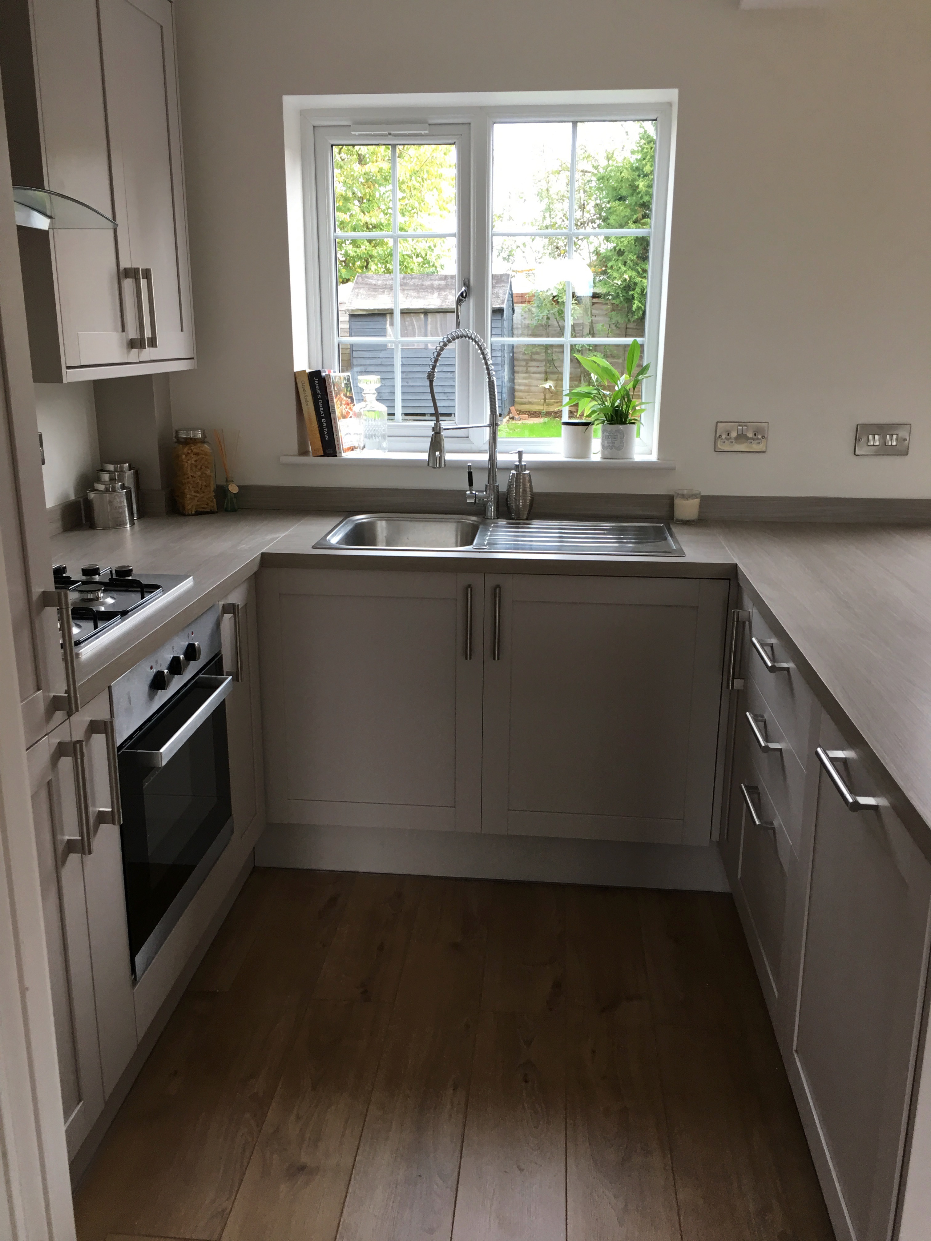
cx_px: 466
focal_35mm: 29
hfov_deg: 48.2
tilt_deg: -15.2
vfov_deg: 61.7
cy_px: 620
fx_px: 1040
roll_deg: +0.8
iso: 32
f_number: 2.2
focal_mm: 4.15
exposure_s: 1/33
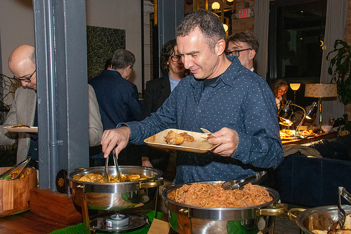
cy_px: 117
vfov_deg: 29.9
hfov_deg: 43.6
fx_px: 439
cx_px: 176
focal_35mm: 45
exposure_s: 1/250
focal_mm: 30
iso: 5000
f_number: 14
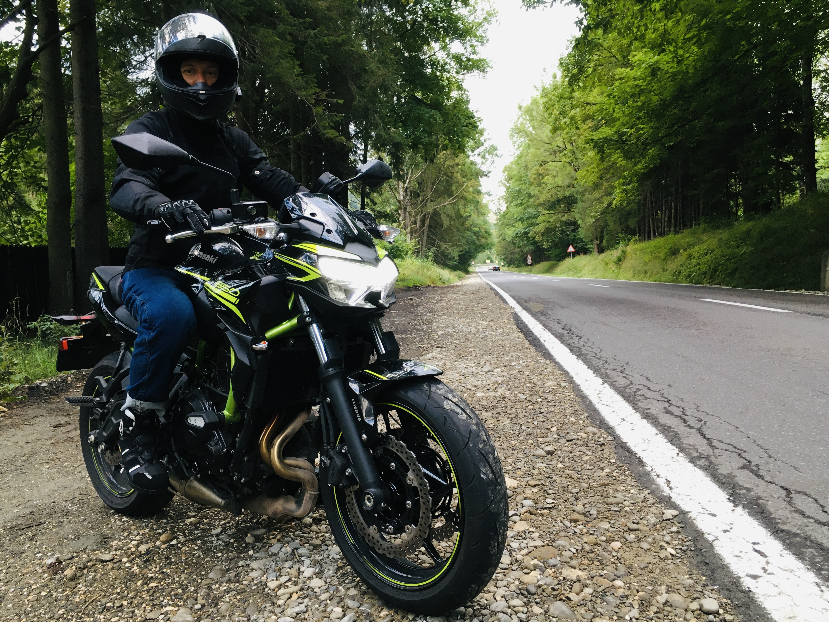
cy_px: 311
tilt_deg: -5.2
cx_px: 414
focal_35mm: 29
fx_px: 695
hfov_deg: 61.7
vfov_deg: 48.2
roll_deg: +1.2
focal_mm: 4.15
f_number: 2.2
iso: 80
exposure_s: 1/33
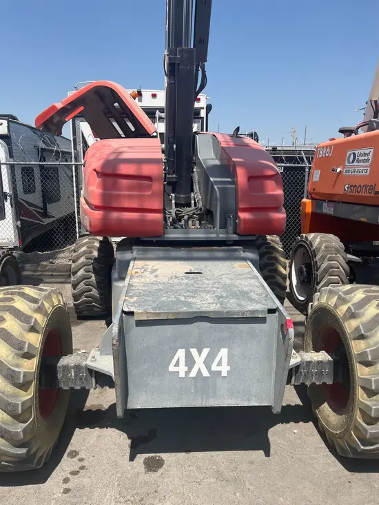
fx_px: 379
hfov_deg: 53.1
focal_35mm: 26
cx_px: 190
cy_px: 252
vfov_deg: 67.3
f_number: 1.6
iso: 50
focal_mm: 5.1
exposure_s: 1/3623
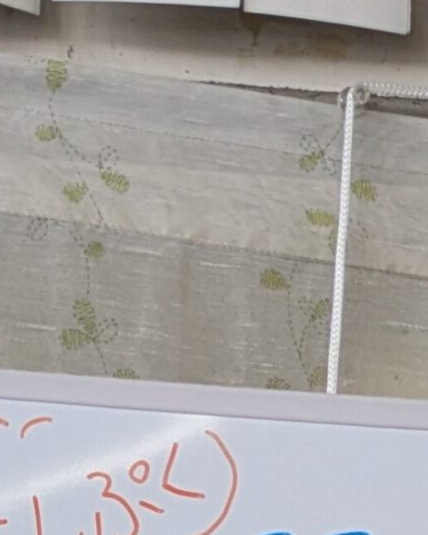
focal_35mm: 117
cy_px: 697
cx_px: 237
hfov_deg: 13.2
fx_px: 1853
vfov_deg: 15.6
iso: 72
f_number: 1.89
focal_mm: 5.43
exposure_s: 1/100
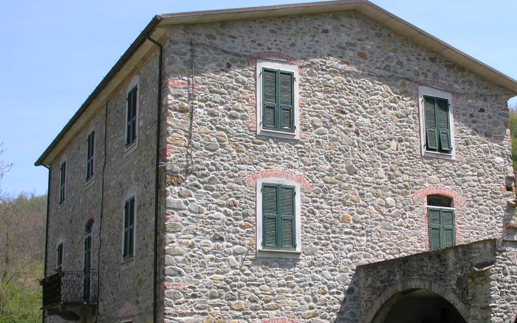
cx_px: 347
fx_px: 817
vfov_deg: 22.2
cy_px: 225
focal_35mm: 58
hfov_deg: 34.8
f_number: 5.8
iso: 50
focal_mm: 10.2
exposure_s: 1/148
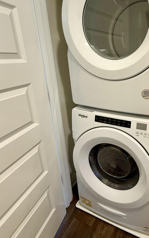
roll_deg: -0.7
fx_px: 136
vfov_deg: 81.6
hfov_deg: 52.8
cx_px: 123
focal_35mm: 21
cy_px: 99
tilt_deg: -17.5
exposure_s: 1/60
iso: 200
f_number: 2.2
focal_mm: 2.22
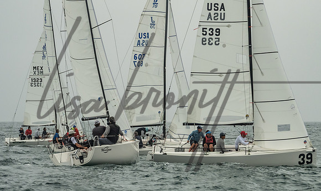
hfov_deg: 13.7
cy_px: 41
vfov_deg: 8.2
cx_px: 183
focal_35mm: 155
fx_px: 1334
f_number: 9
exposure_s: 1/2500
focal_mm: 96
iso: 800
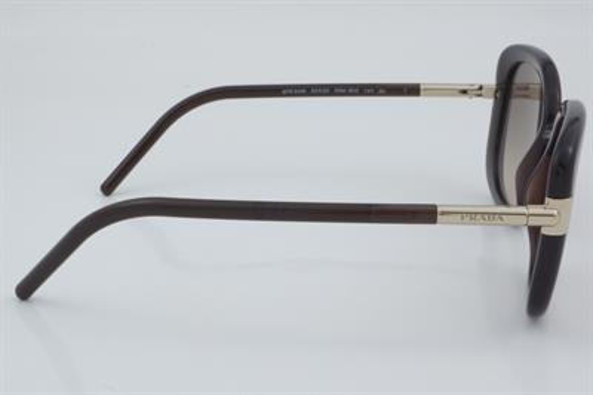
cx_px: 296
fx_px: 1234
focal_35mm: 75
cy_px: 198
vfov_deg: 18.2
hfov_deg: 27.0
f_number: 32
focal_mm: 50
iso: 100
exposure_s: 1/3
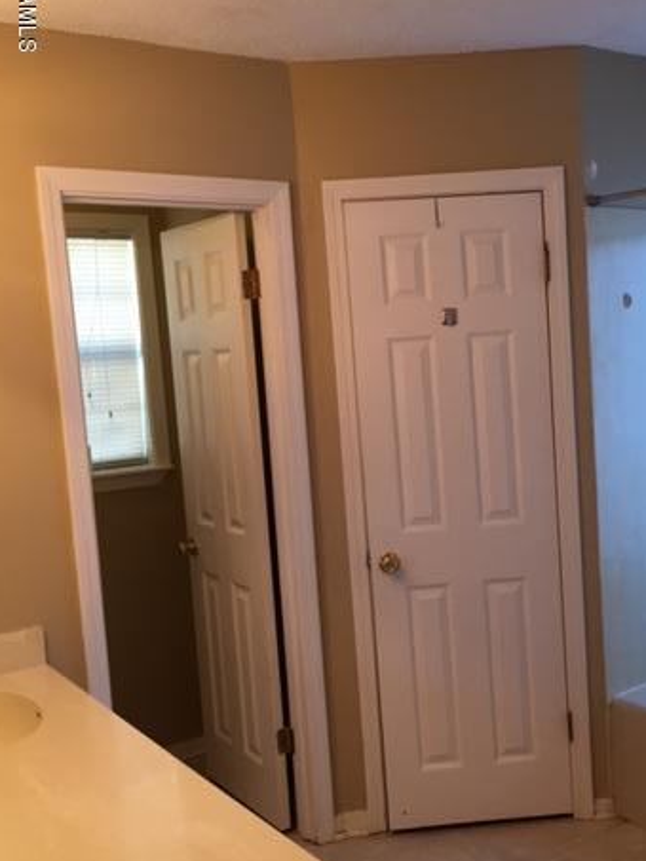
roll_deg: +3.5
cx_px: 445
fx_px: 1020
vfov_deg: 45.7
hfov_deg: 34.7
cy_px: 479
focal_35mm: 41
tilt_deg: -8.2
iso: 32
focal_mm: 4.15
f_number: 2.2
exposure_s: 1/30
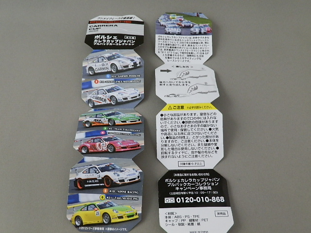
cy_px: 116
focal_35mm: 34
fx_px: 305
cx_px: 156
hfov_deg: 54.0
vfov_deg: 41.8
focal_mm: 6.17
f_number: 3.5
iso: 200
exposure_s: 1/10
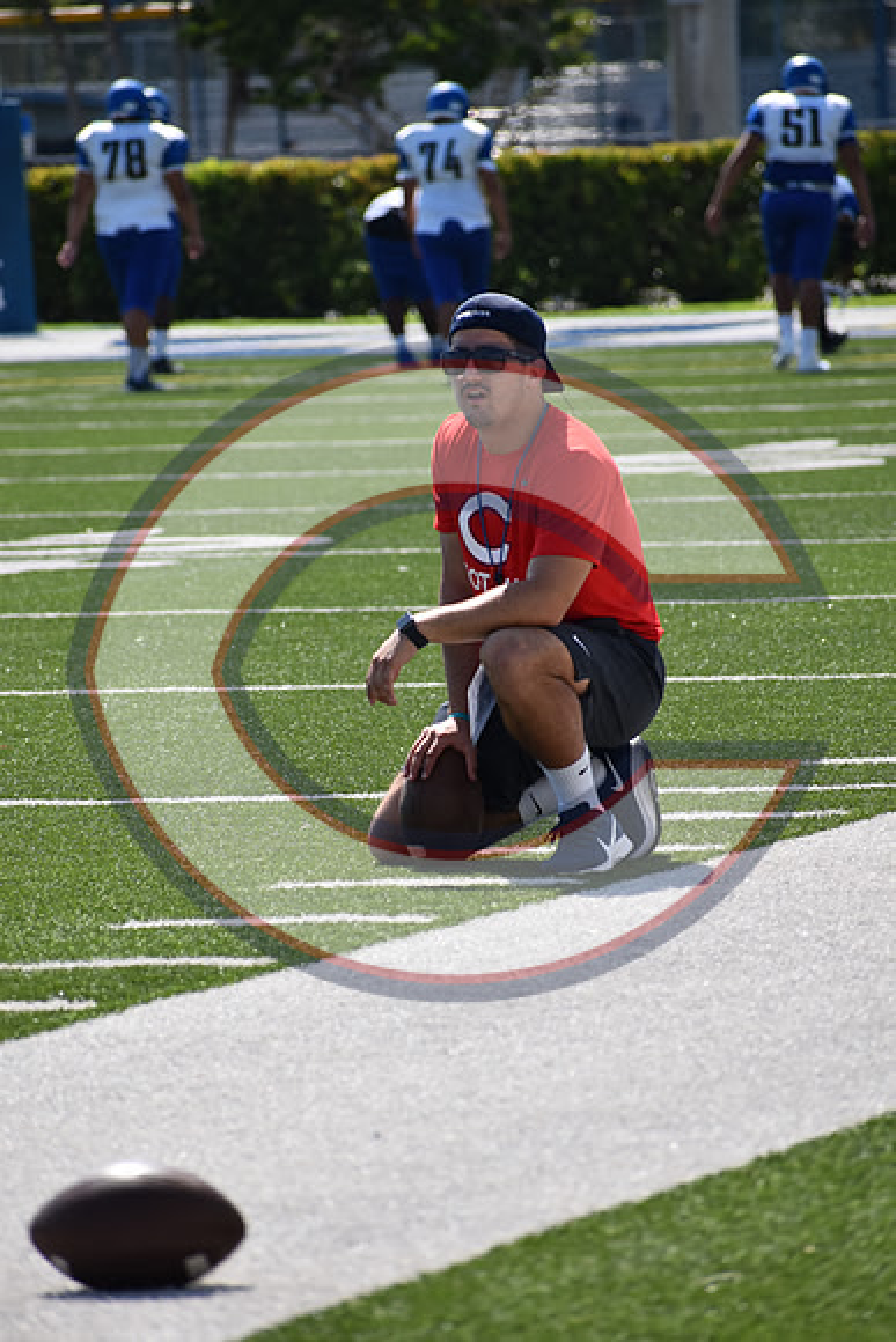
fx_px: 10913
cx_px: 448
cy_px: 671
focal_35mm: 292
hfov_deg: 4.7
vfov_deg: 7.0
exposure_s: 1/1600
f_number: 6.3
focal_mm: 195
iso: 400
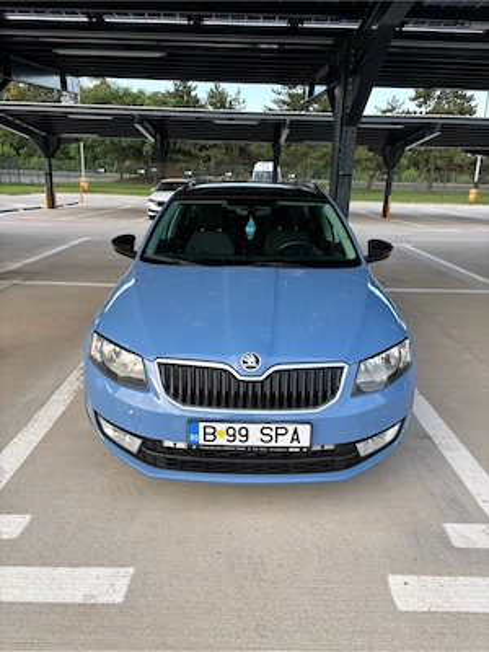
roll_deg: -0.5
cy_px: 326
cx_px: 244
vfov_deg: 67.3
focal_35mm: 26
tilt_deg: -17.9
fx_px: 490
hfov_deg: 53.1
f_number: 1.6
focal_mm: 5.96
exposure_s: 1/121
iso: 40
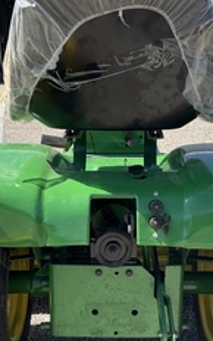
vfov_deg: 38.2
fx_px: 492
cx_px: 118
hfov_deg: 24.4
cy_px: 187
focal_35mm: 53
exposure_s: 1/1076
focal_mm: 3
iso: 25
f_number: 1.8
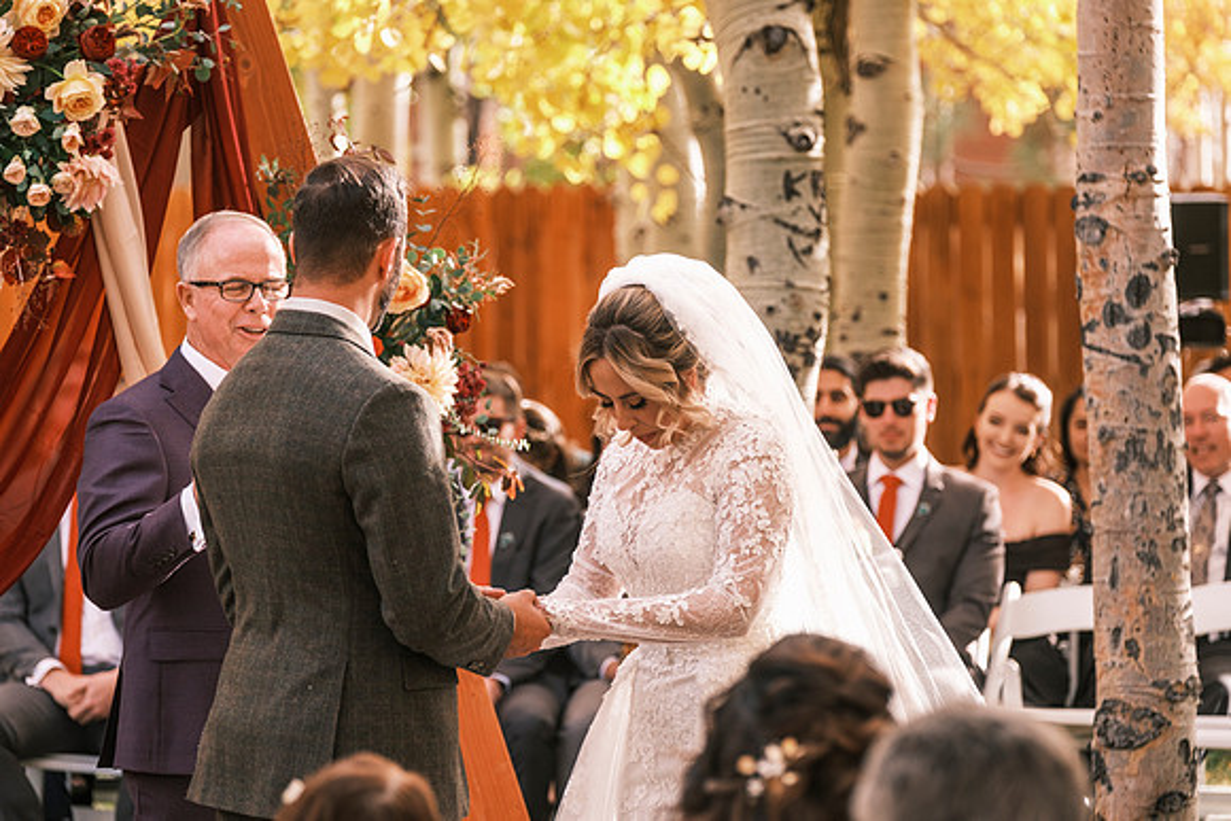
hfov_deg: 12.9
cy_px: 410
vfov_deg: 8.6
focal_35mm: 159
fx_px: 5438
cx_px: 616
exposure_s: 1/500
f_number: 3.2
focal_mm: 106
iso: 400
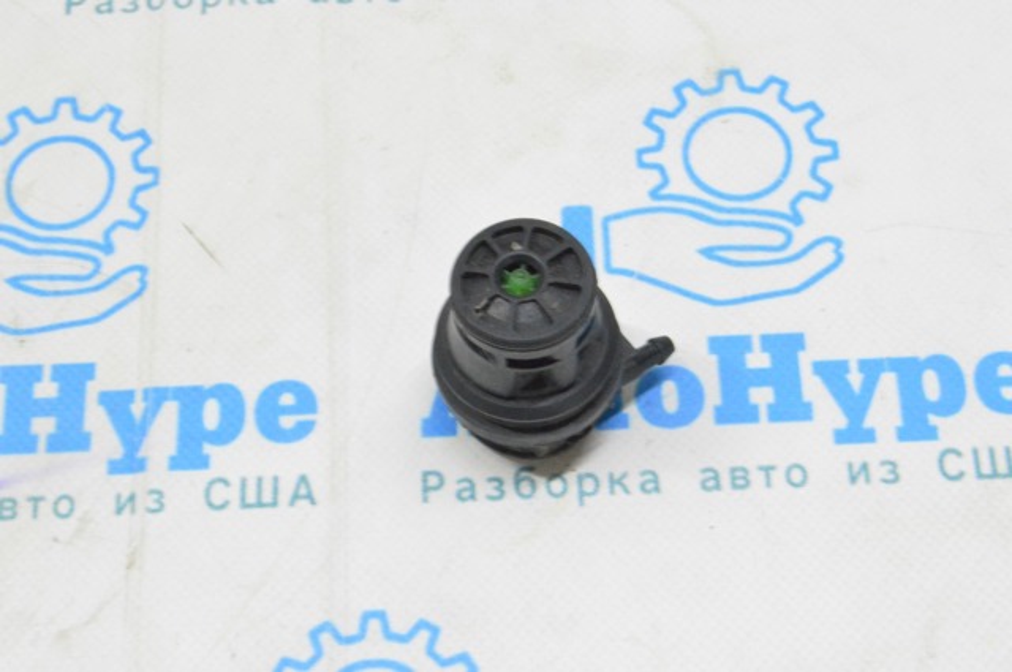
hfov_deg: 27.0
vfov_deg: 18.1
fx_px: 2106
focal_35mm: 75
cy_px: 336
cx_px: 506
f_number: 20
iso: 6400
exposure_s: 1/15
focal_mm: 50
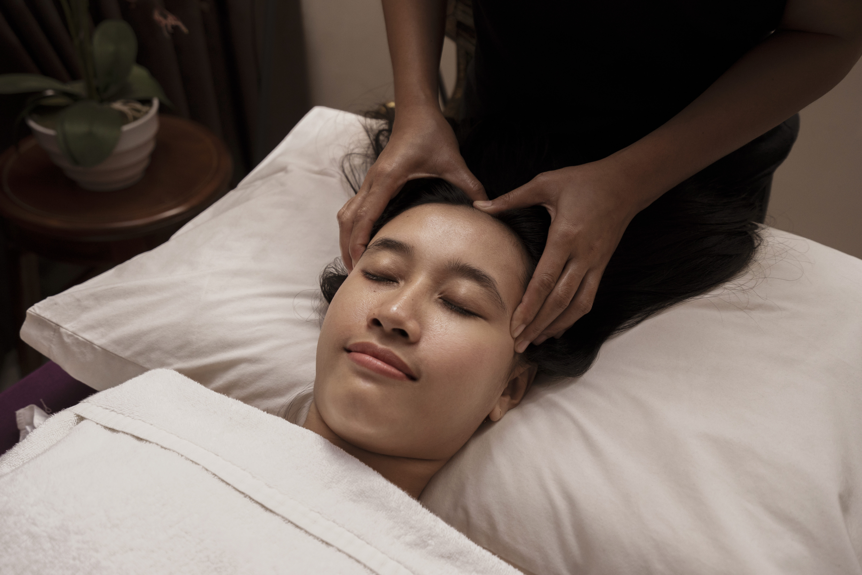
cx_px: 431
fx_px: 790
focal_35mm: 33
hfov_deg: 57.2
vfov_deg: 40.0
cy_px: 288
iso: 800
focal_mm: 33
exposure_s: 1/125
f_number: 4
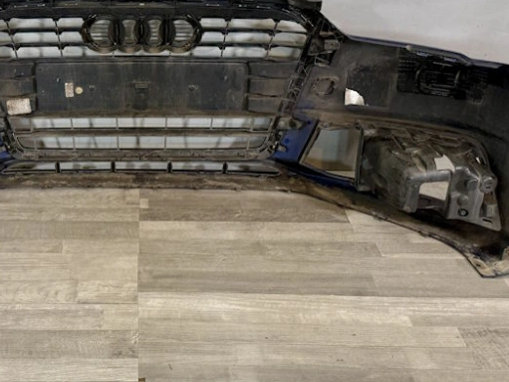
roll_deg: -0.2
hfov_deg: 39.6
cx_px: 141
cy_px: 176
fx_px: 691
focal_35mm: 47
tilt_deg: -27.2
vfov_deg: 30.9
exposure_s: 1/100
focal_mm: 6.76
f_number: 1.78
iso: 200
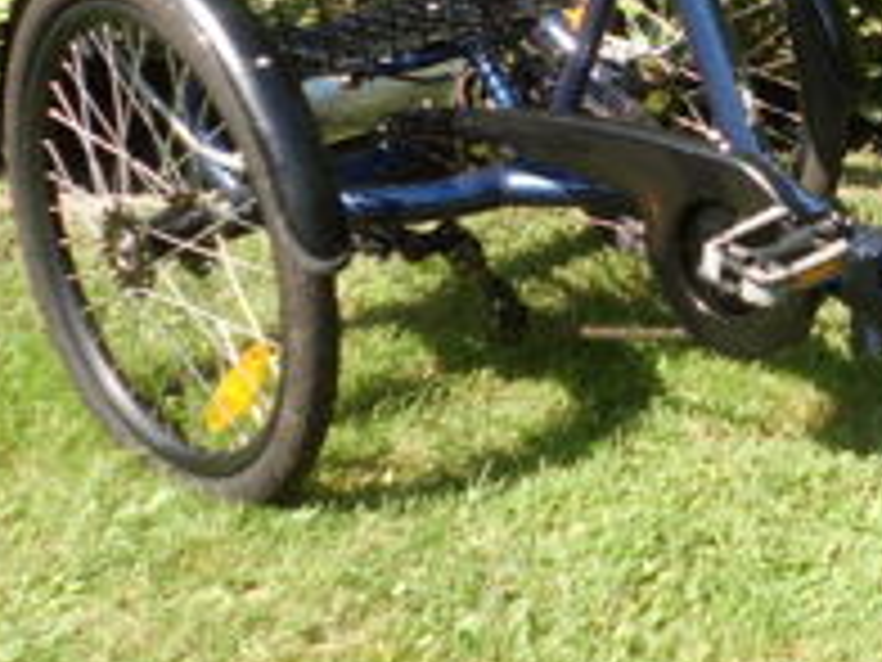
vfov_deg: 20.1
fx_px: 1809
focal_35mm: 71
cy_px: -9
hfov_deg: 25.6
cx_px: 950
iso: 100
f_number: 3.4
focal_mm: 5.3
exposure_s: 1/250
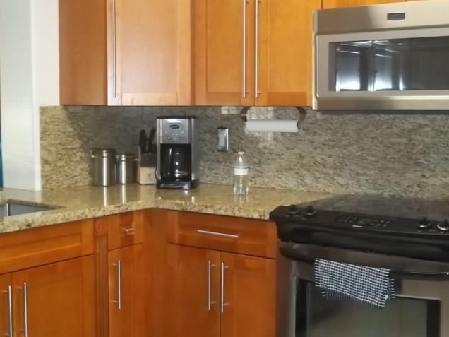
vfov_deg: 25.2
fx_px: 752
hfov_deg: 33.2
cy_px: 160
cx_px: 227
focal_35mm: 58
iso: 320
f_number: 3.1
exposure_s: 1/30
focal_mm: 6.5
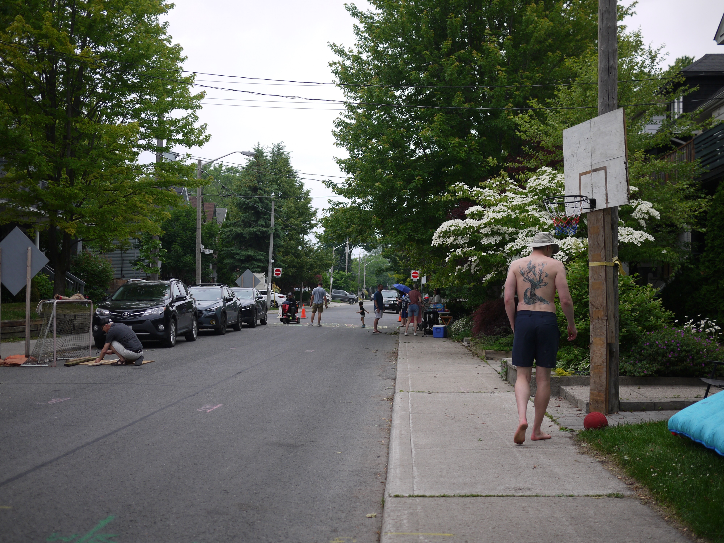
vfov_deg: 36.0
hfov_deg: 46.8
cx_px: 362
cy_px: 272
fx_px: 837
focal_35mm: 40
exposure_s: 1/1000
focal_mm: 20
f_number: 2
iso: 100
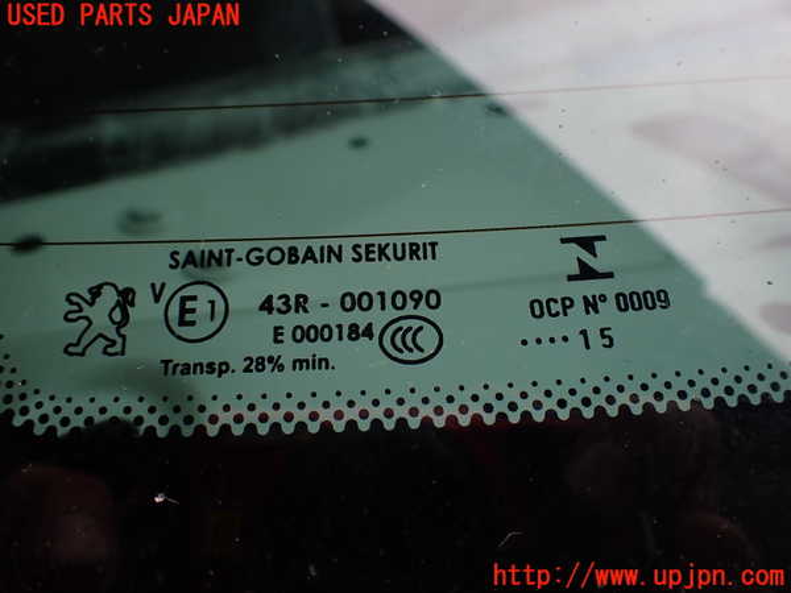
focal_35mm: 30
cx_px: 396
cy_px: 296
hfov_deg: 60.0
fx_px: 686
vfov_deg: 46.8
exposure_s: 1/200
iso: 100
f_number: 2.3
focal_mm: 5.4
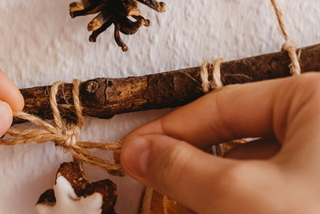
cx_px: 66
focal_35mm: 150
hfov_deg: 13.6
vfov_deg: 9.2
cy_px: 129
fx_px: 1334
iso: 2000
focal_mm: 50
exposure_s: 1/250
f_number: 3.2
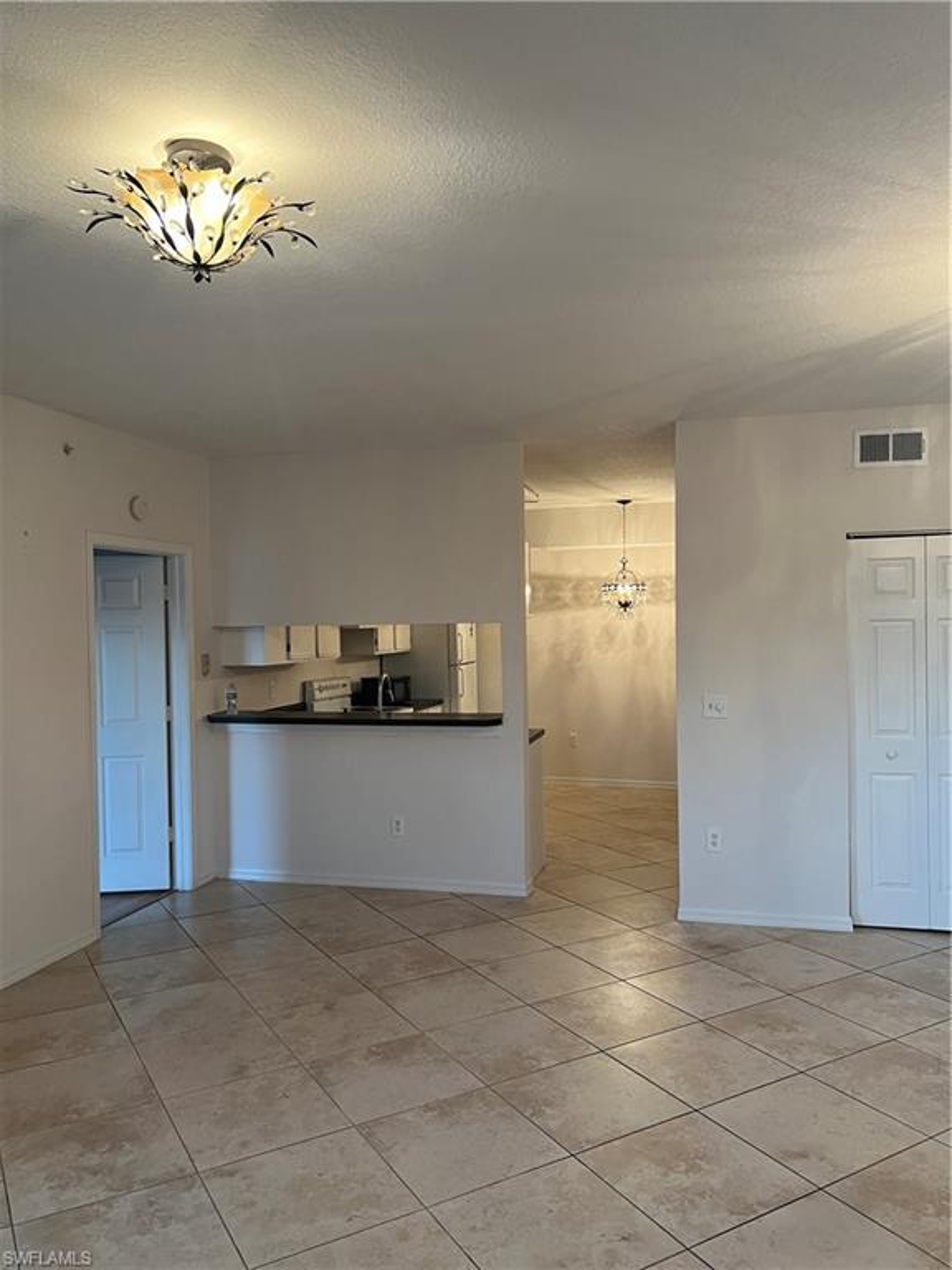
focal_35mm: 26
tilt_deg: -0.5
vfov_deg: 67.3
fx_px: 953
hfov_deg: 53.1
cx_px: 476
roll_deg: +0.4
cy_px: 635
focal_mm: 5.7
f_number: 1.5
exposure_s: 1/60
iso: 125
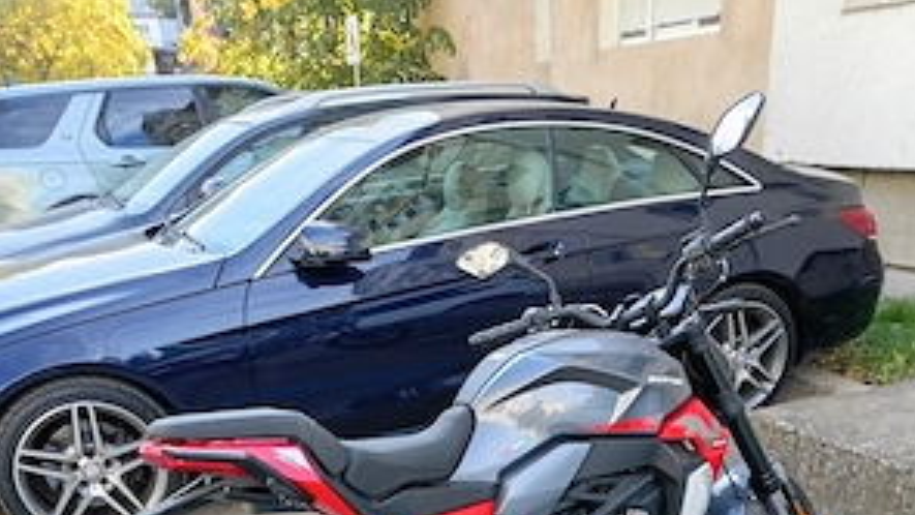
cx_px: 462
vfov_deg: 28.6
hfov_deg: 54.0
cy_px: 588
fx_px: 898
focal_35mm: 37
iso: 101
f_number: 1.8
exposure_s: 1/147
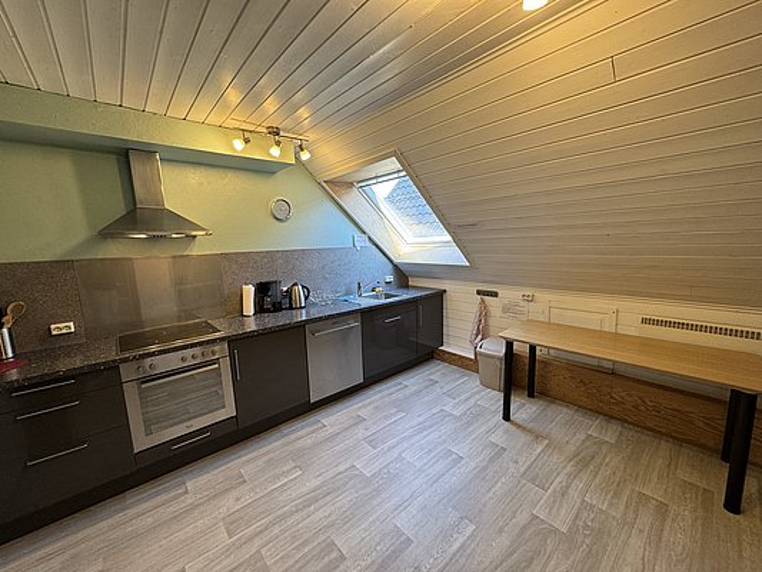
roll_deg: +2.7
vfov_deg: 85.7
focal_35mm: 14
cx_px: 381
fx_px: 308
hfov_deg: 102.1
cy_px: 286
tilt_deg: -8.0
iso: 160
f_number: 2.2
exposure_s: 1/100
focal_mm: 2.22
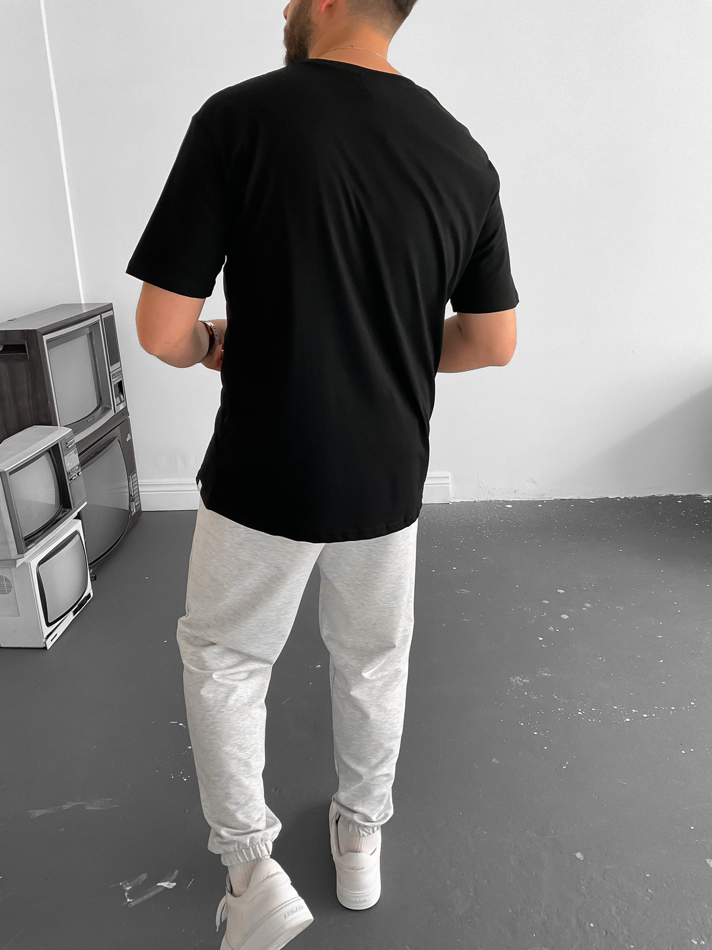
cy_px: 475
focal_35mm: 29
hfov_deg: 48.2
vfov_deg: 61.7
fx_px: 795
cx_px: 356
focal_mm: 3
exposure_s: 1/60
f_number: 1.8
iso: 80
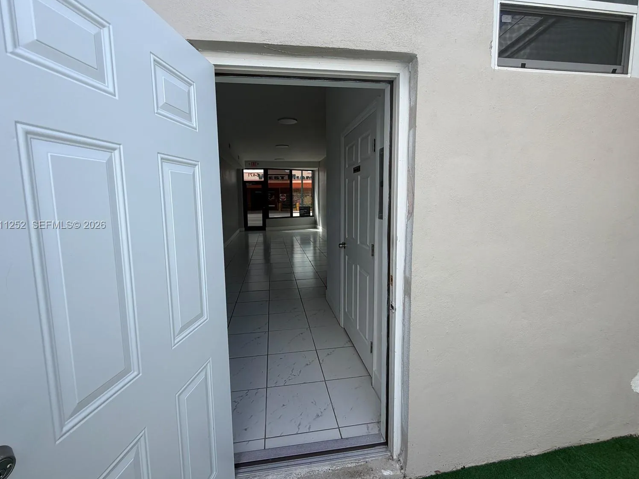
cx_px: 315
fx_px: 277
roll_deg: +0.5
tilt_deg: -6.2
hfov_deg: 98.2
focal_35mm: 15
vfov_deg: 81.7
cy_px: 225
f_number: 2.2
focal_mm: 2.22
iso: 40
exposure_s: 1/522
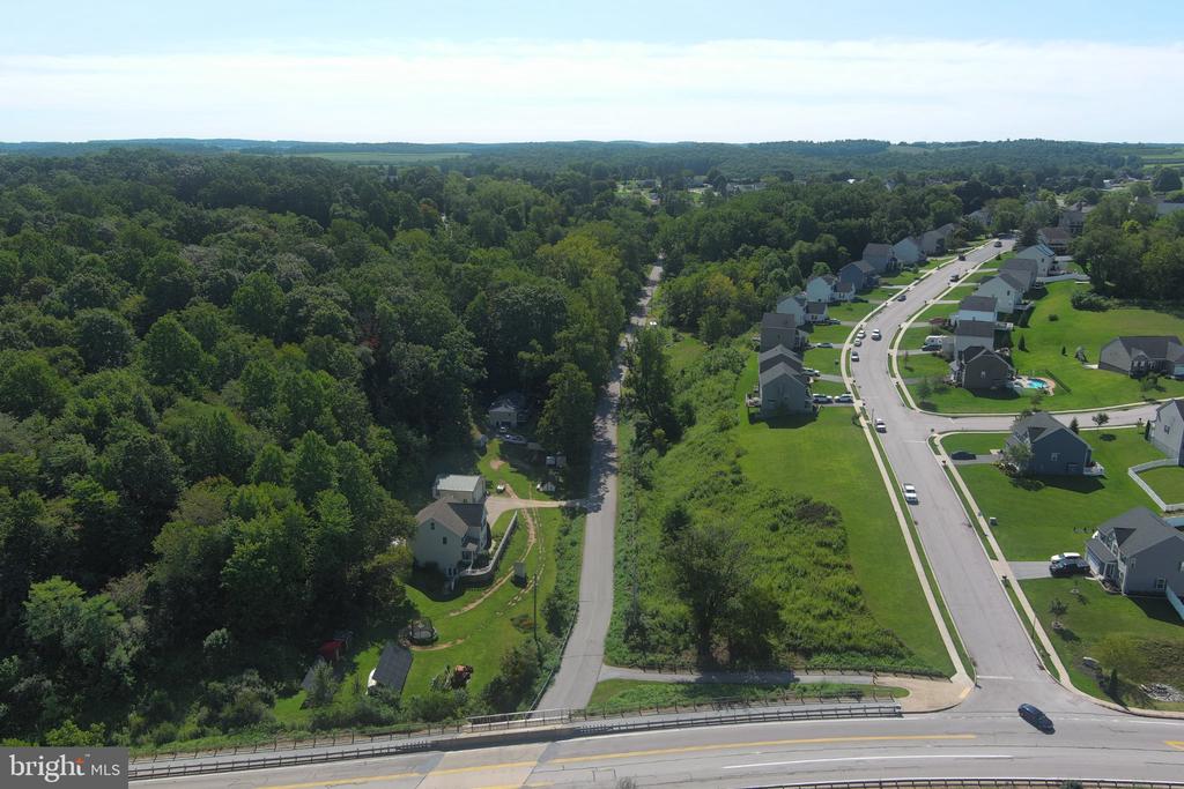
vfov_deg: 45.0
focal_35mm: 29
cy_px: 394
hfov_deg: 63.7
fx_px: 954
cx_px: 592
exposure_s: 1/1441
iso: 100
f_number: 2.8
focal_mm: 10.57
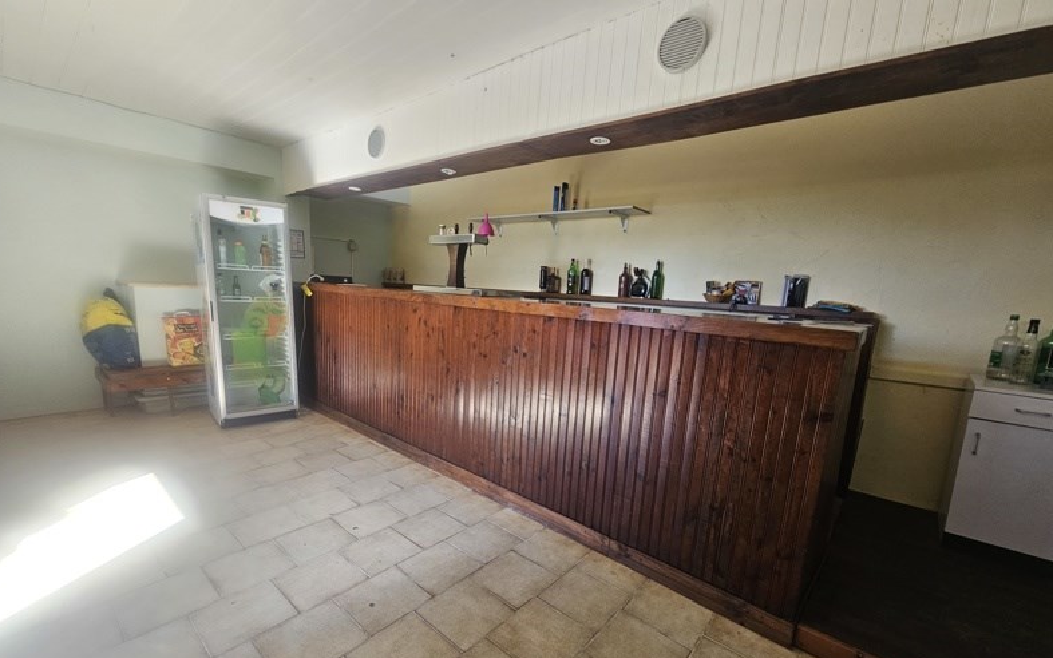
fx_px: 402
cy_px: 369
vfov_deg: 78.3
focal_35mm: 14
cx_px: 520
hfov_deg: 105.3
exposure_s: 1/60
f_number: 2.2
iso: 80
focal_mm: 2.2
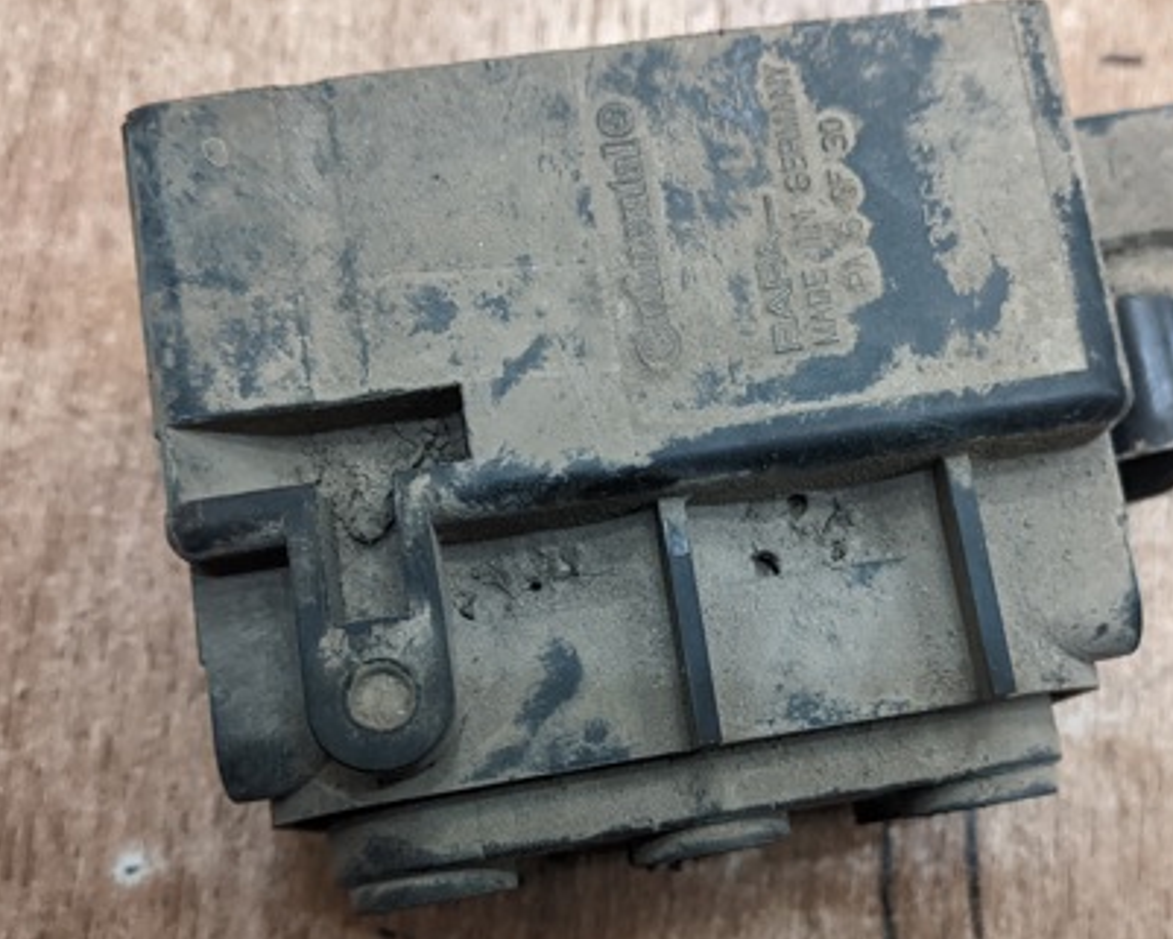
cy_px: 575
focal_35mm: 42
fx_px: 1458
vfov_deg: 35.5
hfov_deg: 43.4
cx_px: 743
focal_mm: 4.44
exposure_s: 1/99.9
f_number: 1.8
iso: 1055
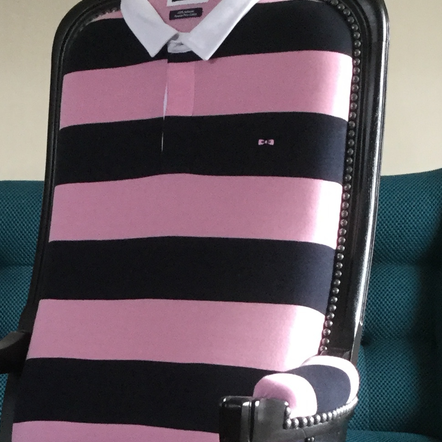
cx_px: 77
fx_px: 1329
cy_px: 429
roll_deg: -0.3
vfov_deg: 18.4
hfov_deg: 18.7
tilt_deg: -11.1
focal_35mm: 92
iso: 125
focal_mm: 3.3
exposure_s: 1/33
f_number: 2.4
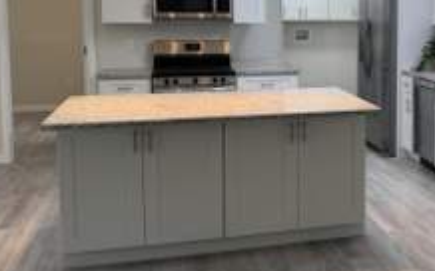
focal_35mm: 56
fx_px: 664
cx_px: 389
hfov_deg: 34.3
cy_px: 70
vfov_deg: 22.9
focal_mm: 6.76
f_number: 1.78
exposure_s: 1/130
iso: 100
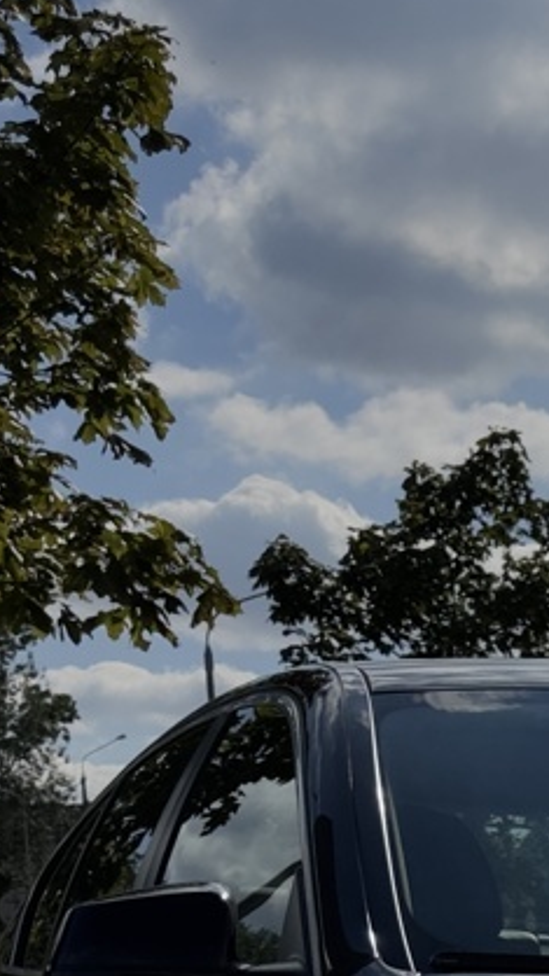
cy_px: 1515
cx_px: 1142
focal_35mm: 100
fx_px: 2589
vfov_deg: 18.6
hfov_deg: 10.9
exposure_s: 1/12048
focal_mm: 6.86
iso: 80
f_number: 1.78
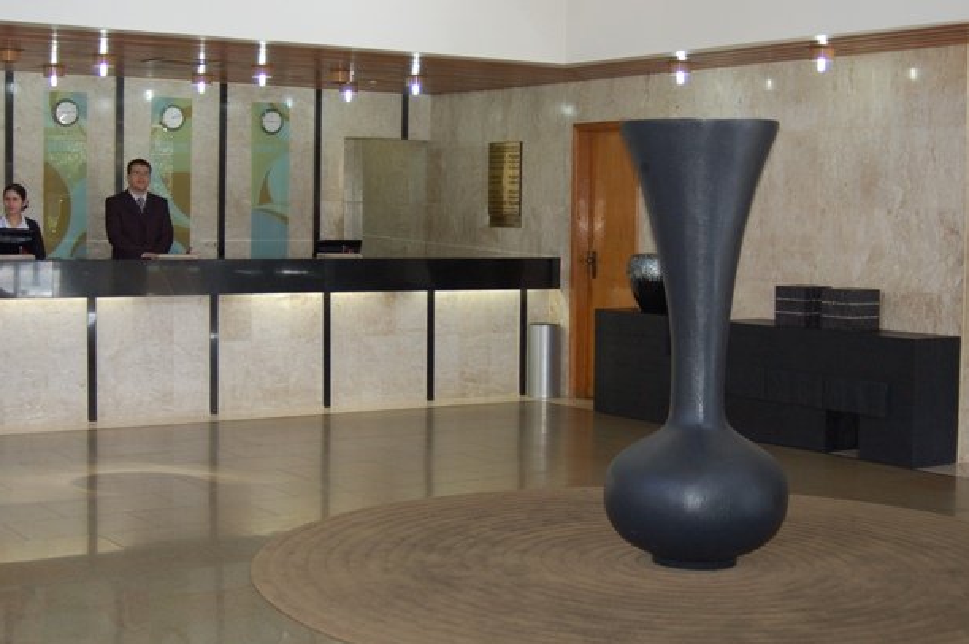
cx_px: 479
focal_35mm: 55
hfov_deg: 36.3
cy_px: 295
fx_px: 1479
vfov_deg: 24.6
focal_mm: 28
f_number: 3.3
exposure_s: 1/60
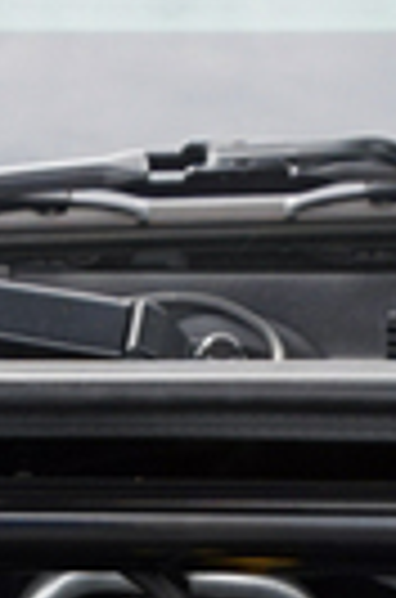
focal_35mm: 181
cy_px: 1477
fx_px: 3002
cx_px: -72
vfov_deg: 9.9
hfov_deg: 7.5
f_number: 5
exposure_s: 1/80
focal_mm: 16
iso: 100
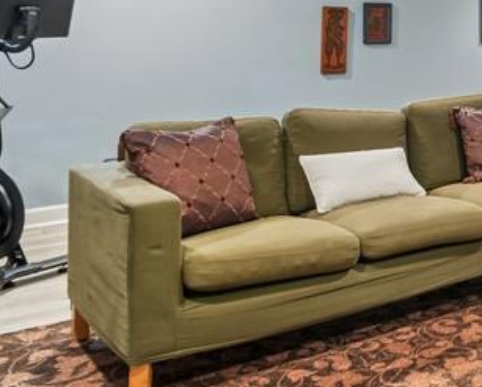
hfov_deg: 30.8
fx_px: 714
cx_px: 597
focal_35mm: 50
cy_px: 28
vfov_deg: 28.9
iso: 400
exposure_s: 1/1.25
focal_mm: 16
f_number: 8
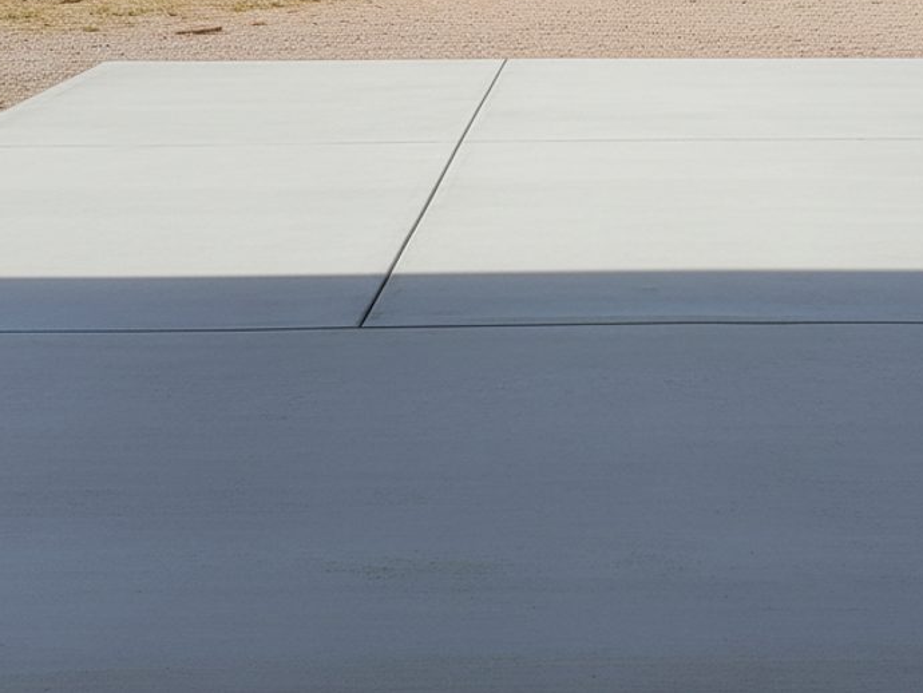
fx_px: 1067
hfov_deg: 45.1
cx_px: 696
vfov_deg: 34.3
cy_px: 92
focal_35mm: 40
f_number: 1.8
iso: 1090
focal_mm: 6.4
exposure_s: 1/1023
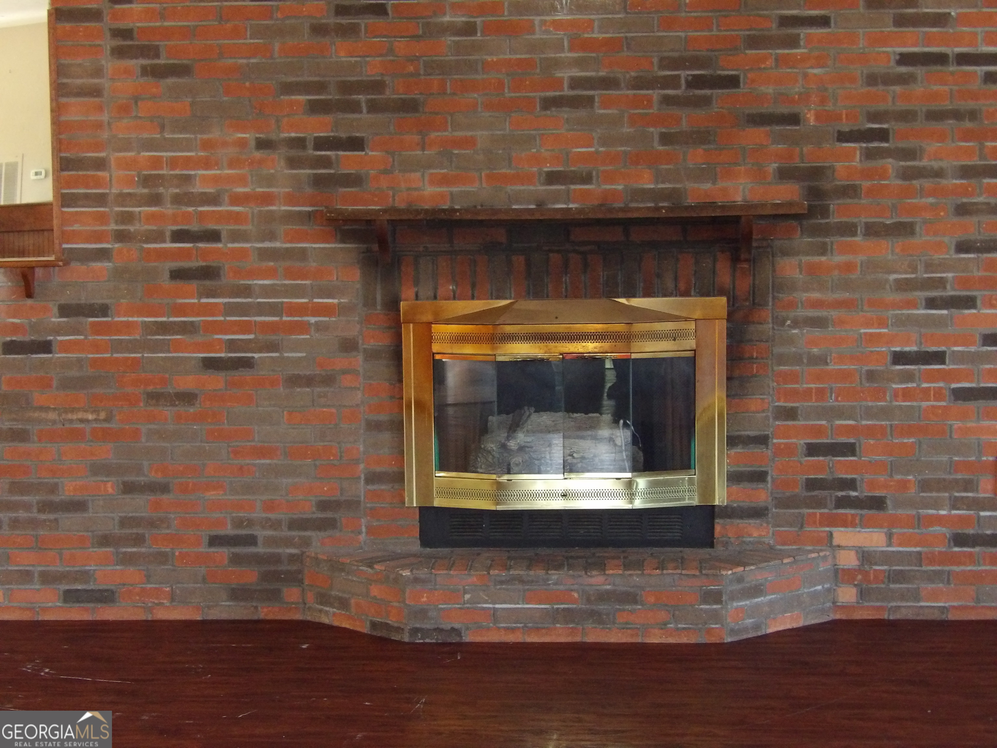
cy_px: 374
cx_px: 498
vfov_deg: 20.4
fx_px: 2074
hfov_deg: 27.0
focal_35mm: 72
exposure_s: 1/53
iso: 800
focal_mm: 13
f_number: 4.1
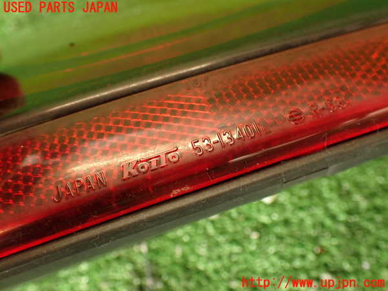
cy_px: 146
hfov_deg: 56.8
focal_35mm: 32
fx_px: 359
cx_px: 194
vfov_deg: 44.2
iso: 200
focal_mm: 5.79
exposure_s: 1/30
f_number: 2.4
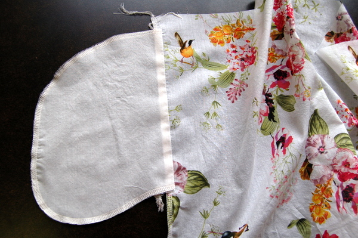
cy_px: 119
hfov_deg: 53.2
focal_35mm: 36
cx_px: 179
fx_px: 358
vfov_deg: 36.8
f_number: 6.3
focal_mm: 24
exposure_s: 1/160
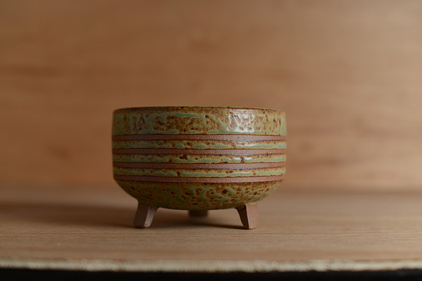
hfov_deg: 39.6
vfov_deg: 27.0
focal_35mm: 50
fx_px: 586
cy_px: 140
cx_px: 211
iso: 200
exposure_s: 1/250
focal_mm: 50
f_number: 3.2
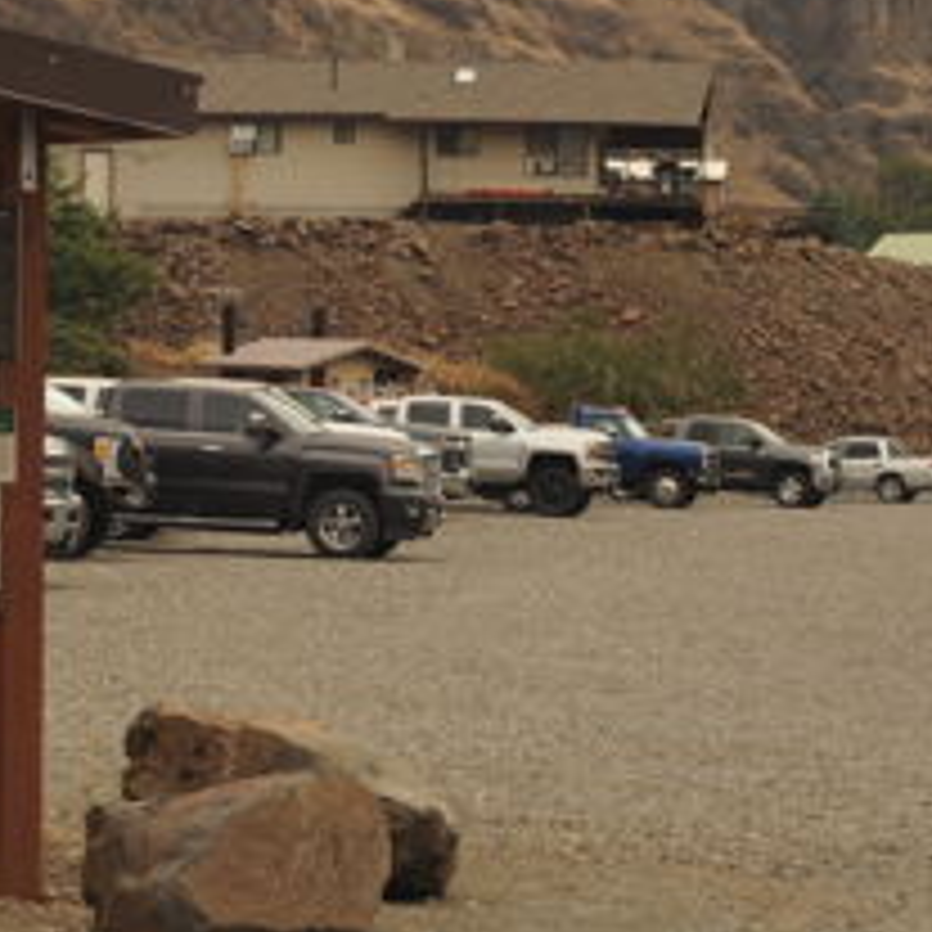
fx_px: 4996
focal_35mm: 164
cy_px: 117
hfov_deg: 10.6
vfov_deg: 10.6
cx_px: 230
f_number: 9
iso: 250
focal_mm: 50
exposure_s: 1/250
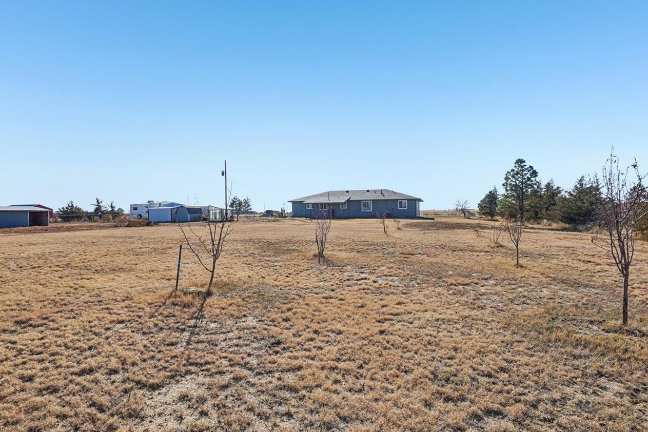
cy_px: 222
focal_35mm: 19
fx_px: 342
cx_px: 310
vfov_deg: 64.5
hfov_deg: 86.9
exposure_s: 1/400
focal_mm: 10
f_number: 8
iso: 100
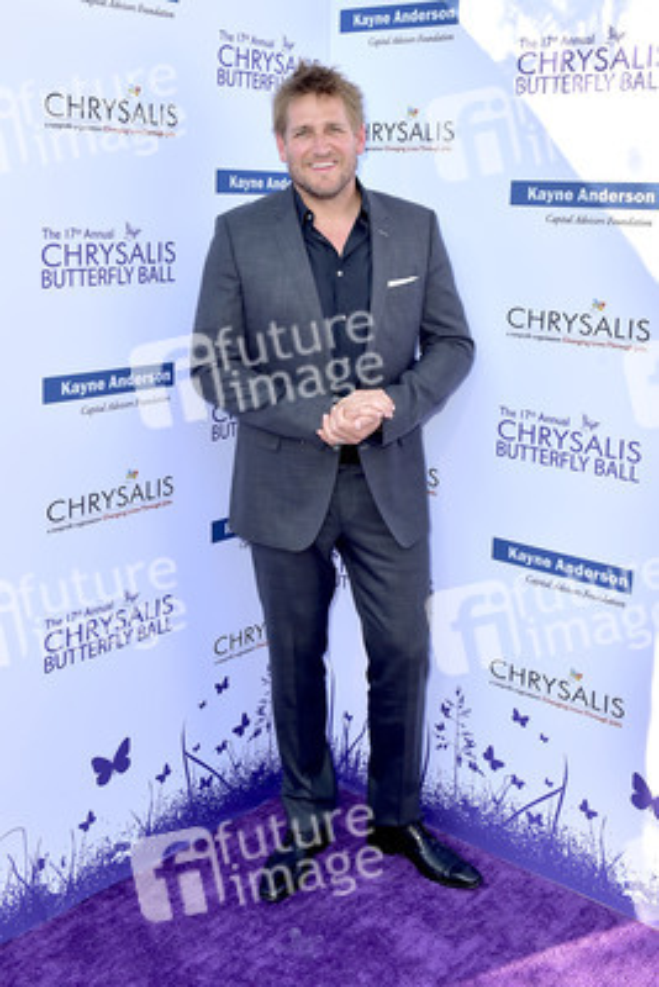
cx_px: 330
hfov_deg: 37.9
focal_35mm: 35
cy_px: 494
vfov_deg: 54.4
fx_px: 960
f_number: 6.3
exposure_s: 1/250
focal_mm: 35
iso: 200
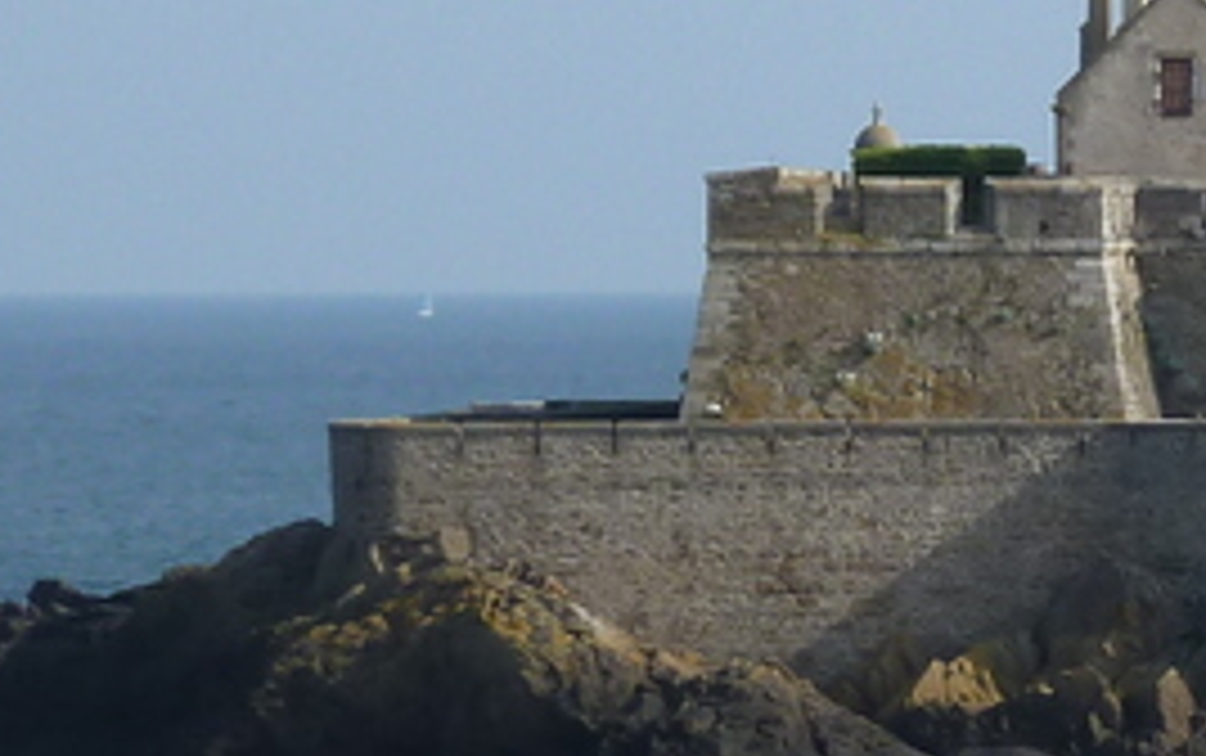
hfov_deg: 5.6
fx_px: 12171
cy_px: 1017
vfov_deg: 3.5
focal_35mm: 370
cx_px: 1840
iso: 80
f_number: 4.5
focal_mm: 12.8
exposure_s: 1/400
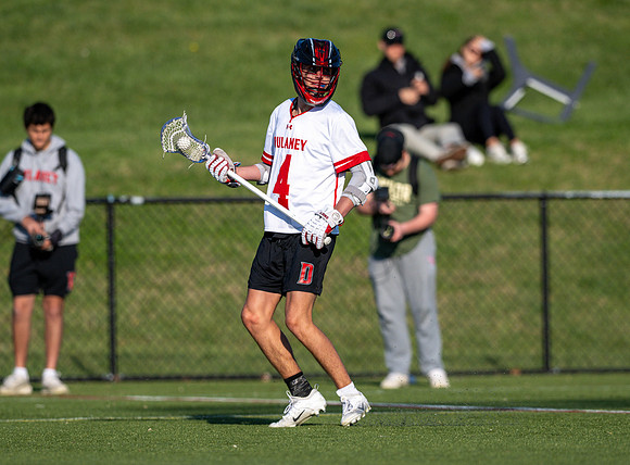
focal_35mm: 579
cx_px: 288
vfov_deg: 2.5
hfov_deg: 3.4
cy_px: 239
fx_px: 10473
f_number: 4
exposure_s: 1/4000
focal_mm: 400
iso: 280
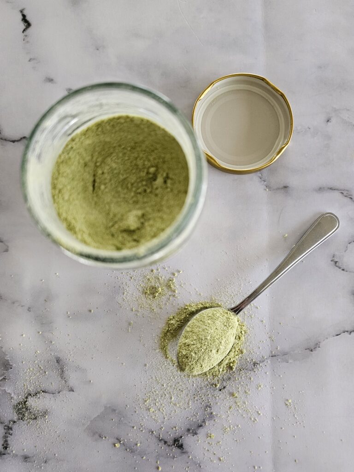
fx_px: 314
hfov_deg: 58.9
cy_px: 236
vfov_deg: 73.9
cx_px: 177
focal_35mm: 23
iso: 640
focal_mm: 6.3
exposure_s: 1/52
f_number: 1.7
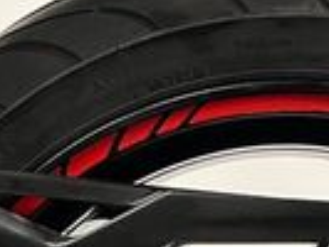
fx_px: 1189
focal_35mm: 125
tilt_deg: -5.9
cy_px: 492
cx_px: 252
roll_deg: -0.3
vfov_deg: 10.9
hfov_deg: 15.7
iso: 320
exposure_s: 1/50
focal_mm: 5.1
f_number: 1.6
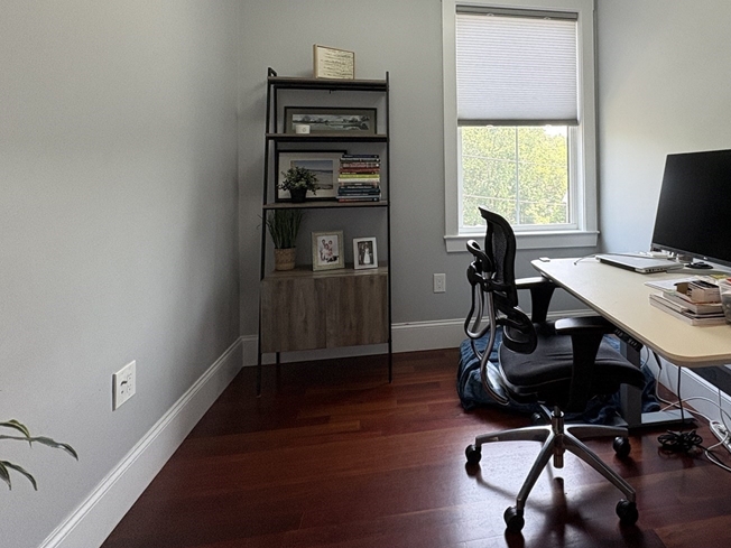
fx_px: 465
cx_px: 484
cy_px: 170
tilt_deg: +0.7
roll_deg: +1.0
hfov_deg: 74.2
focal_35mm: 22
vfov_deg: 59.3
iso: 125
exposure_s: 1/99
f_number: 2.2
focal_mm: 2.22
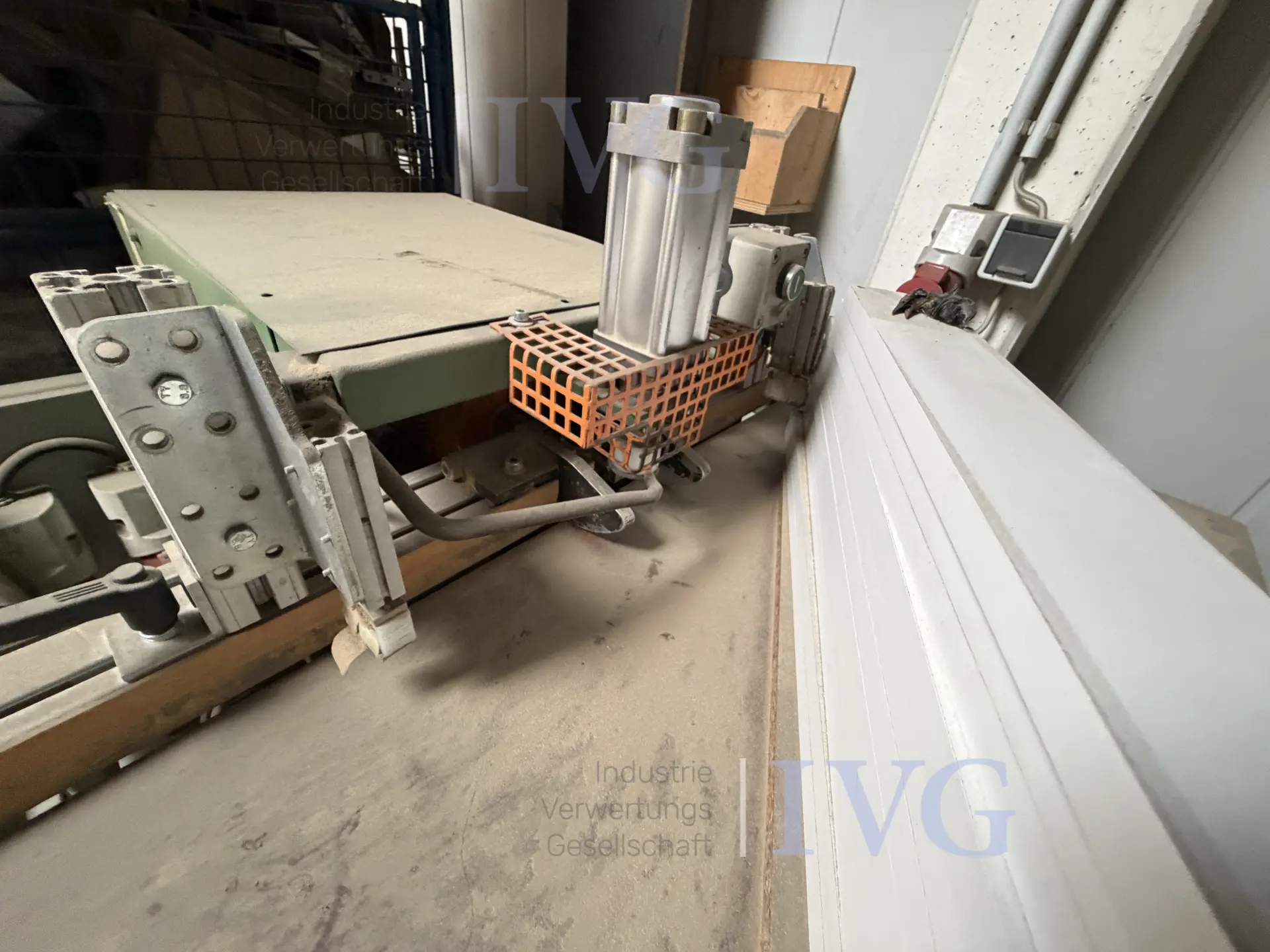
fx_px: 514
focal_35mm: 14
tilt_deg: -34.9
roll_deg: -4.4
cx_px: 635
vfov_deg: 85.7
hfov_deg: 102.1
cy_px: 476
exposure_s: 1/60
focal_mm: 2.22
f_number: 2.2
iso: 400
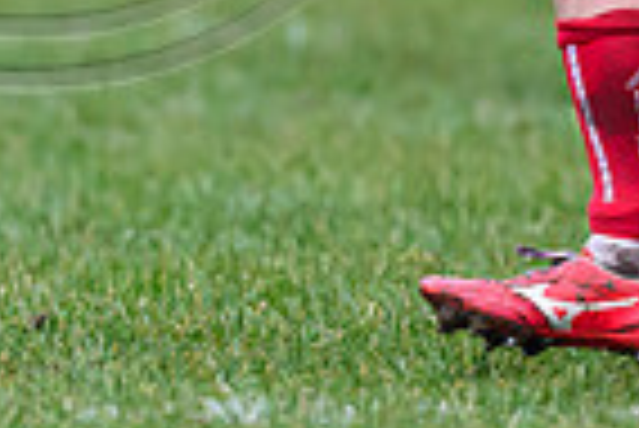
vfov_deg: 0.6
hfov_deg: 0.8
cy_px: -136
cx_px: -433
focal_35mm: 2453
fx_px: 43585
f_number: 3.5
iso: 3200
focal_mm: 400
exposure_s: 1/1600
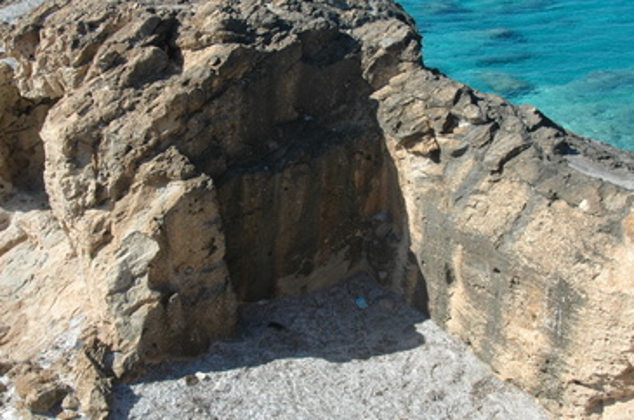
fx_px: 826
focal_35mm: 47
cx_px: 318
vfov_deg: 28.5
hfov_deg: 42.0
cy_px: 201
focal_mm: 26
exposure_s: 1/400
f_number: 10
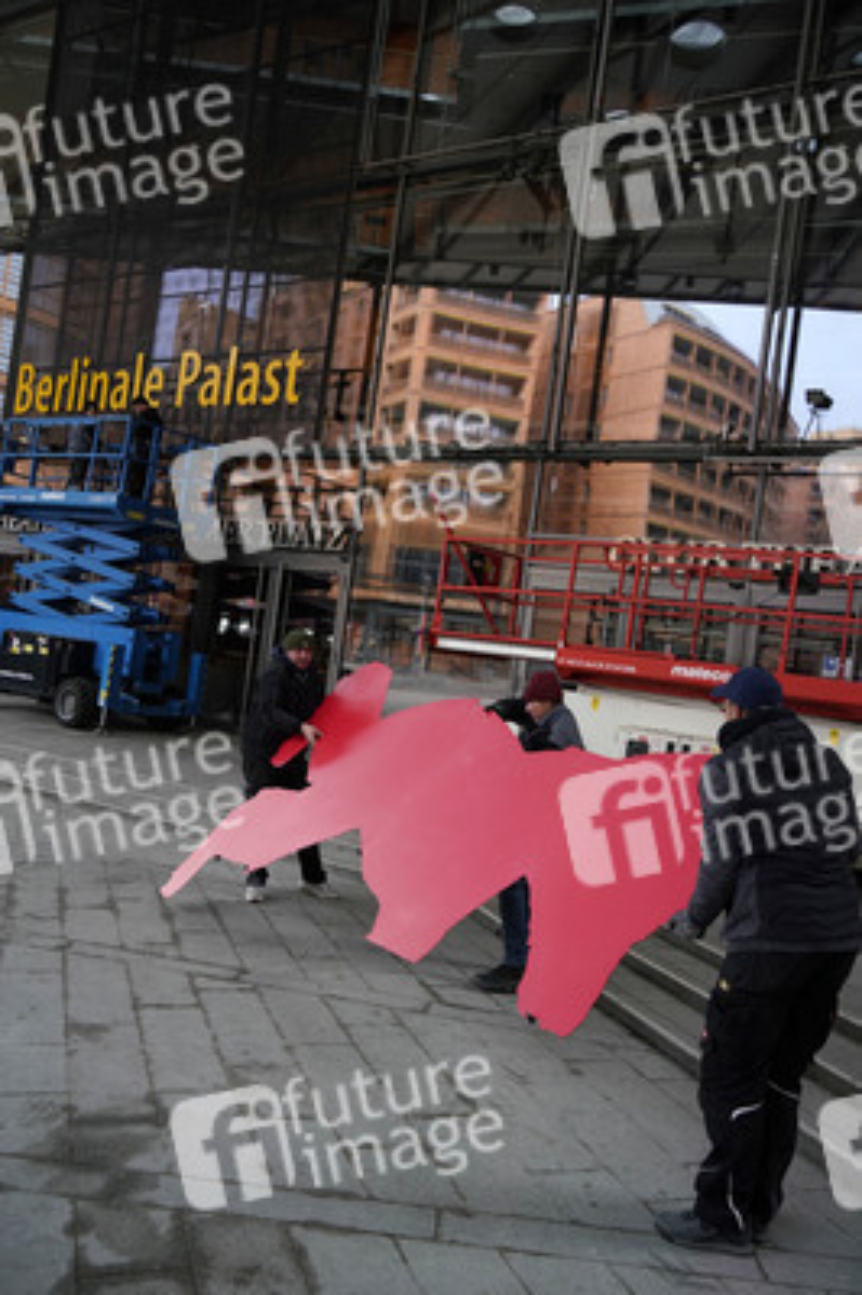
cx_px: 431
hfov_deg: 42.3
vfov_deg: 60.3
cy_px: 648
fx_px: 1115
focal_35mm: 31
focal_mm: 31
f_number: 5.6
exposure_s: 1/125
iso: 640
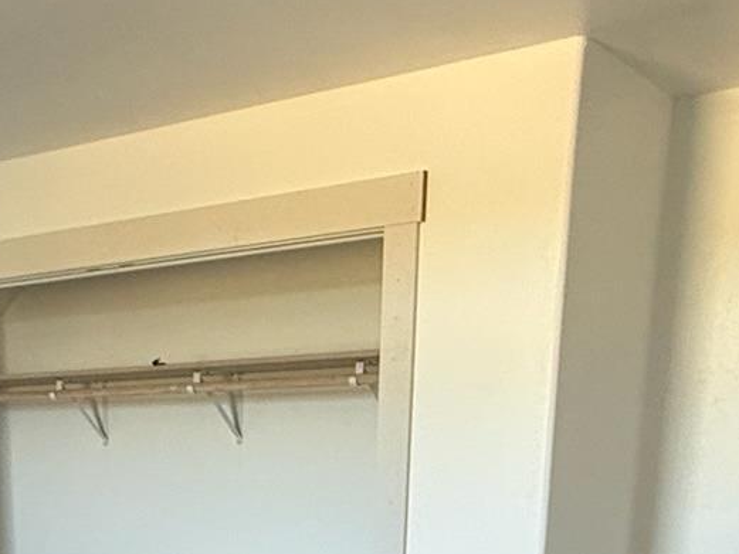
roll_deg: +0.9
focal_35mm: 55
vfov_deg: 23.0
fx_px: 1174
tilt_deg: -11.7
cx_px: 136
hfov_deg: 33.8
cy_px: 757
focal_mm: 2.22
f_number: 2.2
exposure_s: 1/99
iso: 250
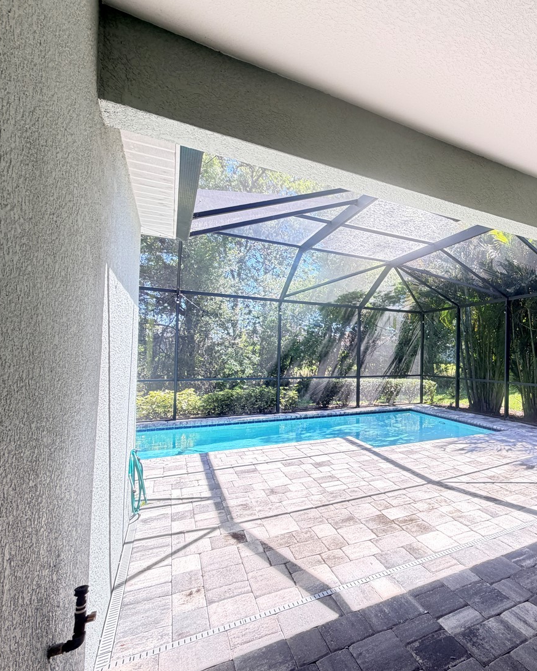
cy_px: 349
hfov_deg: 61.3
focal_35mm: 20
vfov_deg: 80.3
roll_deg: -0.2
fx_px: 397
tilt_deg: +1.1
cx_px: 445
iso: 100
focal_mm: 2.22
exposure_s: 1/121
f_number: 2.2
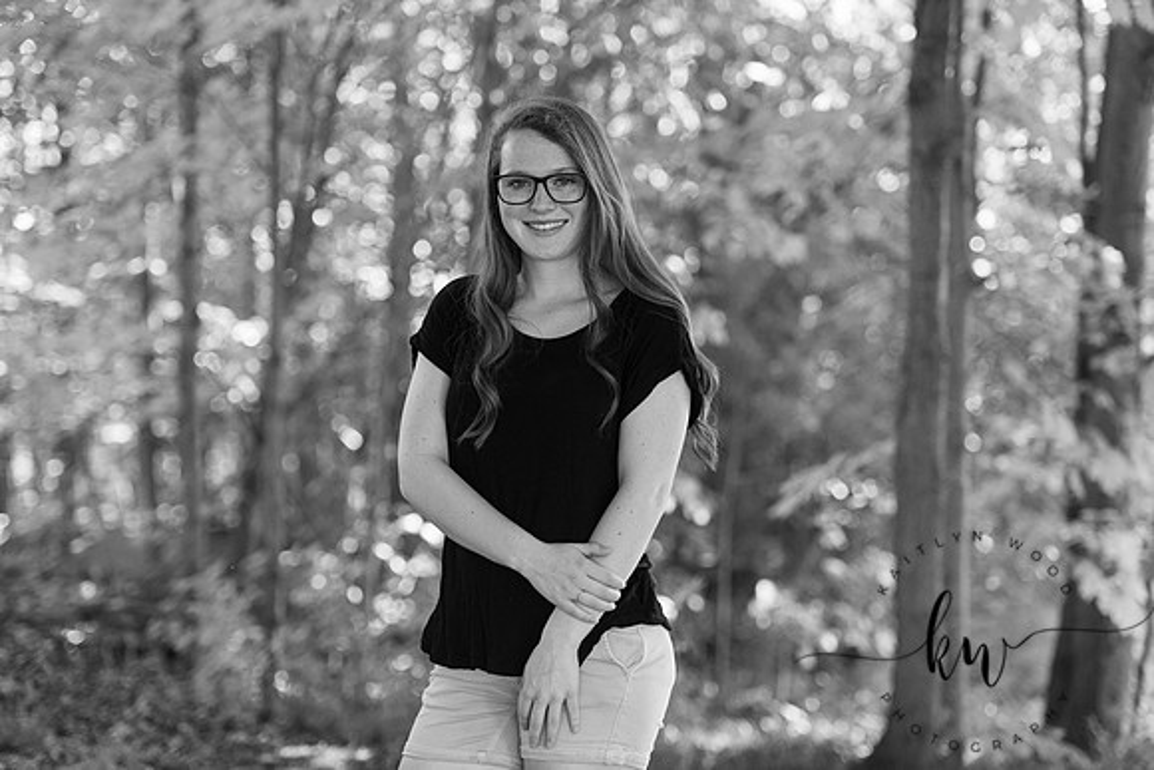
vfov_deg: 15.2
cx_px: 577
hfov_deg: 22.6
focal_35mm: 90
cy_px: 385
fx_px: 2890
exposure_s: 1/200
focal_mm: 90
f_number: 2.8
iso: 400
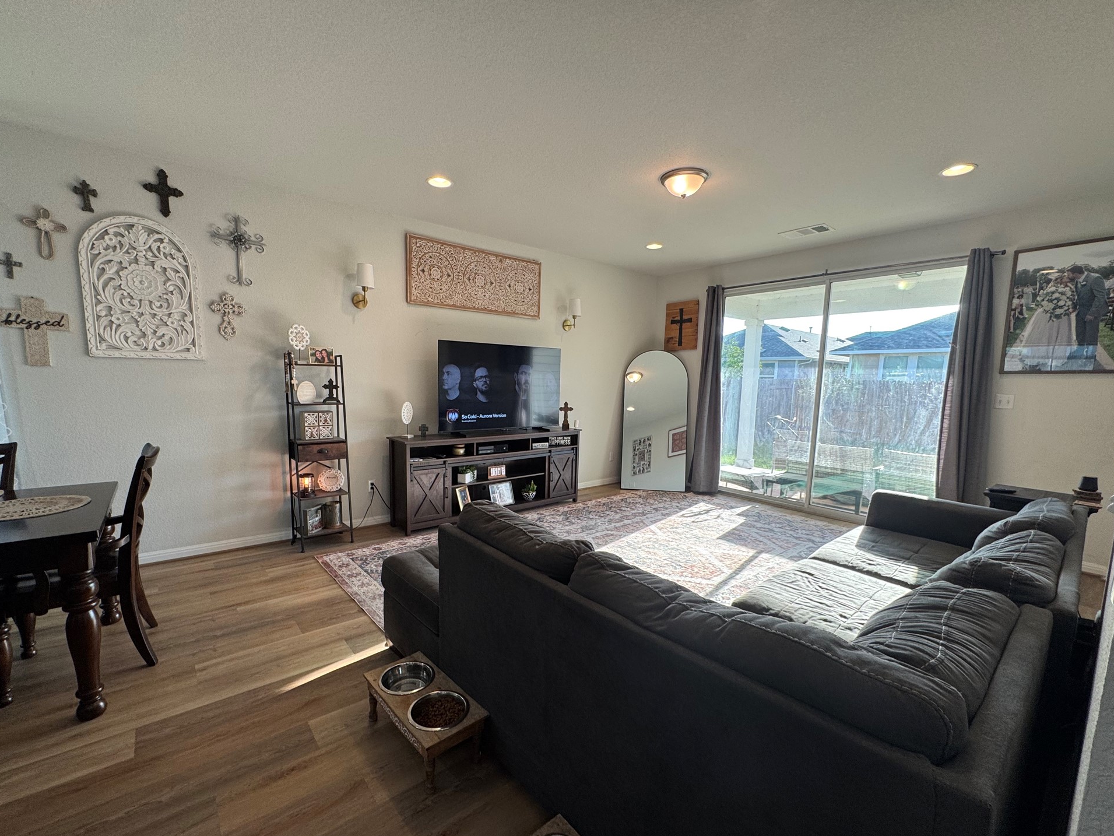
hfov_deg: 98.1
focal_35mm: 15
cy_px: 443
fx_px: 483
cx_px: 544
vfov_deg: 81.7
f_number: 2.2
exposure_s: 1/120
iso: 80
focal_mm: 2.22
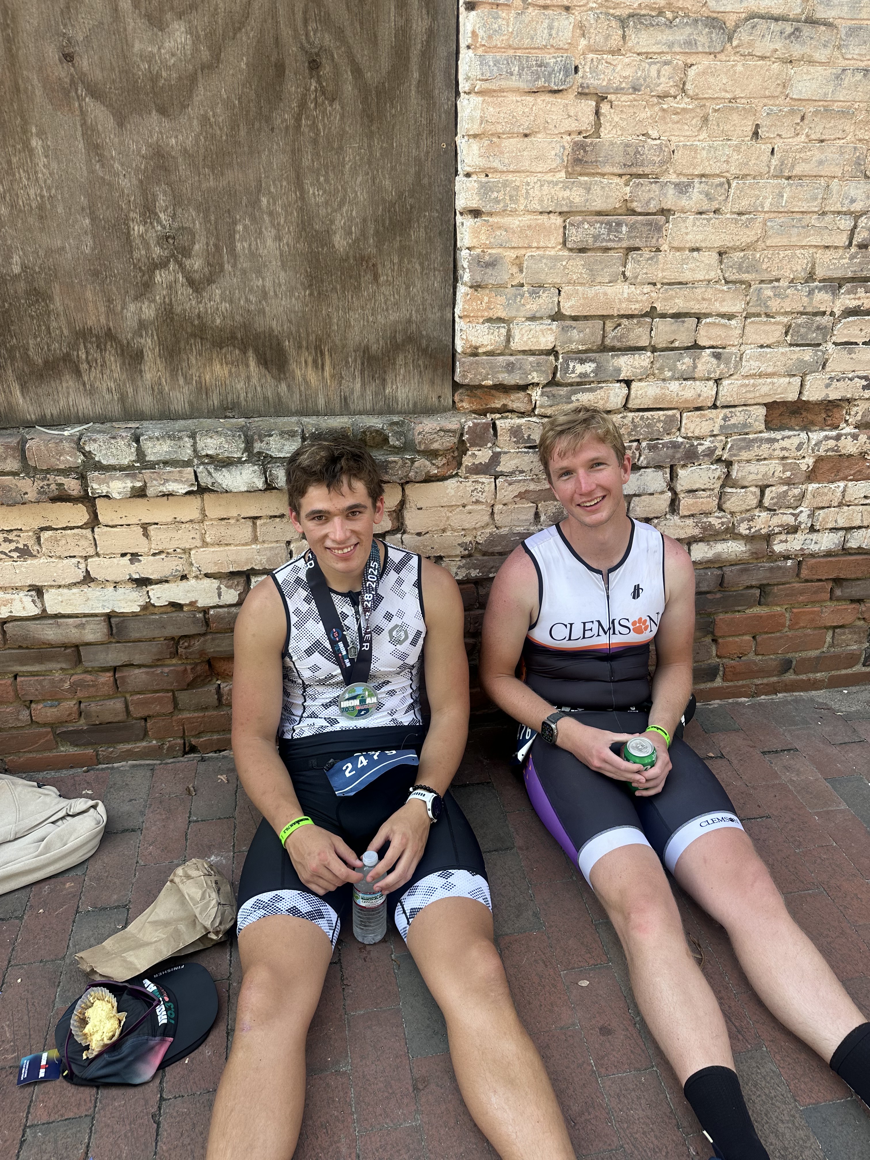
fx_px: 804
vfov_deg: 71.6
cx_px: 435
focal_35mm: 24
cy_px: 580
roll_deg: -1.0
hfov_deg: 56.8
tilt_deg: -25.9
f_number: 1.78
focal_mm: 6.86
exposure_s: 1/390
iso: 80
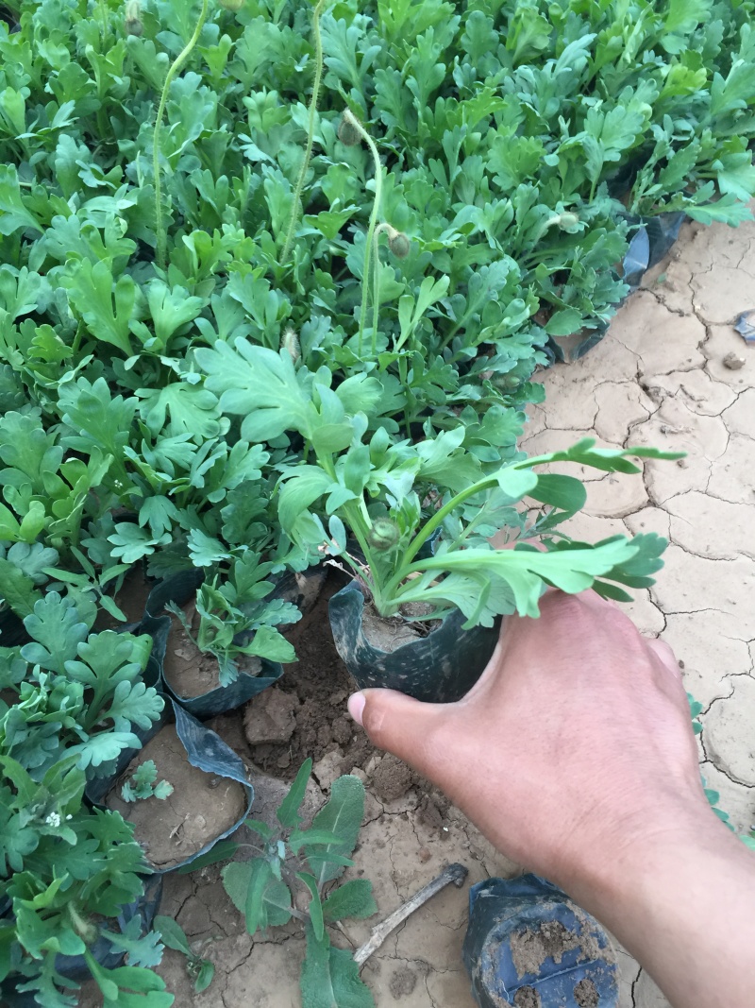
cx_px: 378
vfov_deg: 61.7
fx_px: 844
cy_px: 504
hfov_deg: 48.2
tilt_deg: -53.4
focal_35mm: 29
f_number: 2.2
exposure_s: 1/17
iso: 40
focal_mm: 4.15
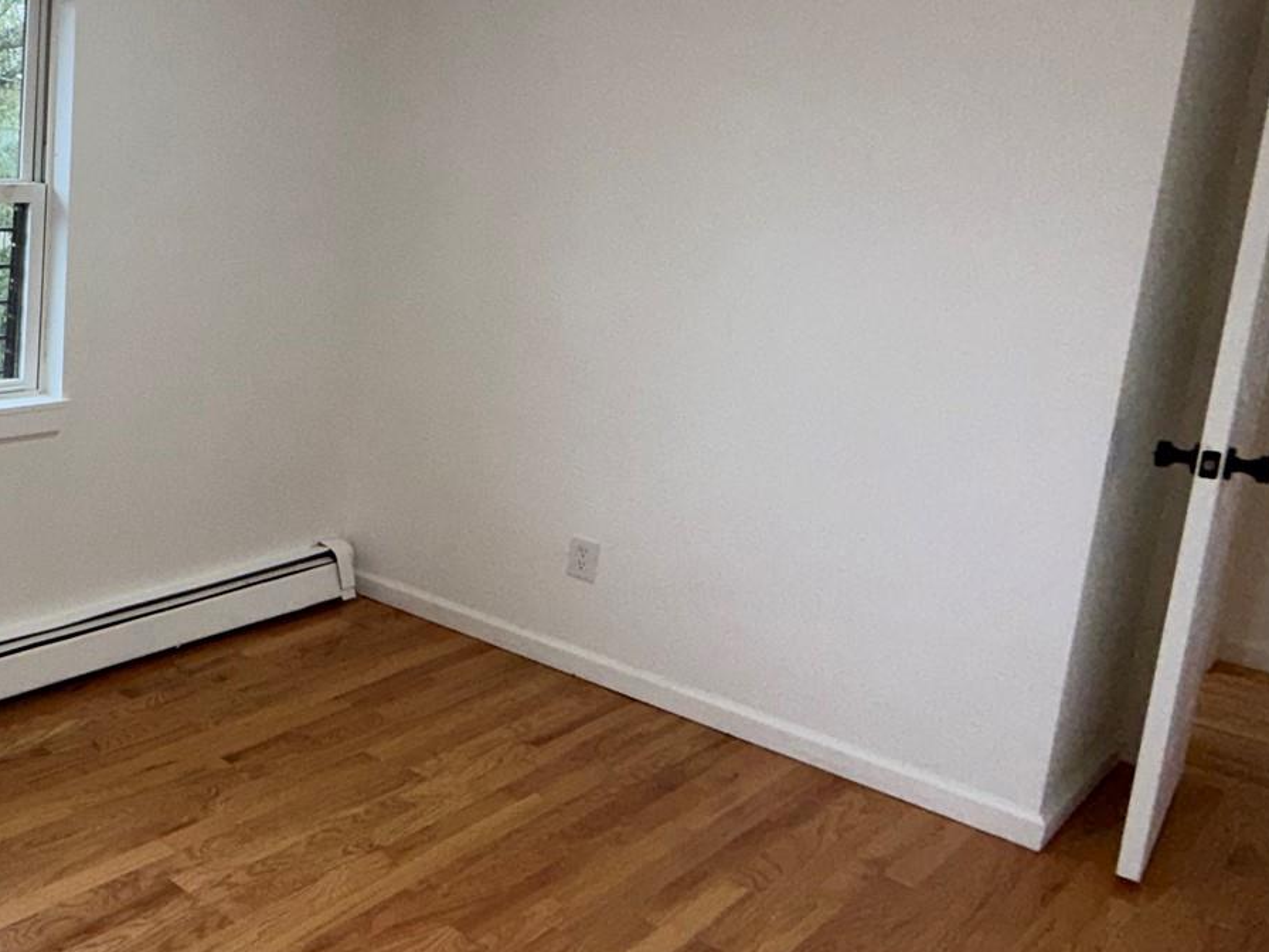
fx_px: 1173
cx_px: -95
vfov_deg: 43.6
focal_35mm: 32
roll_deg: -1.3
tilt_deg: -8.8
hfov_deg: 44.7
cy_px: 329
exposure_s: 1/122
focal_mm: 2.22
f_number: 2.2
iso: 50
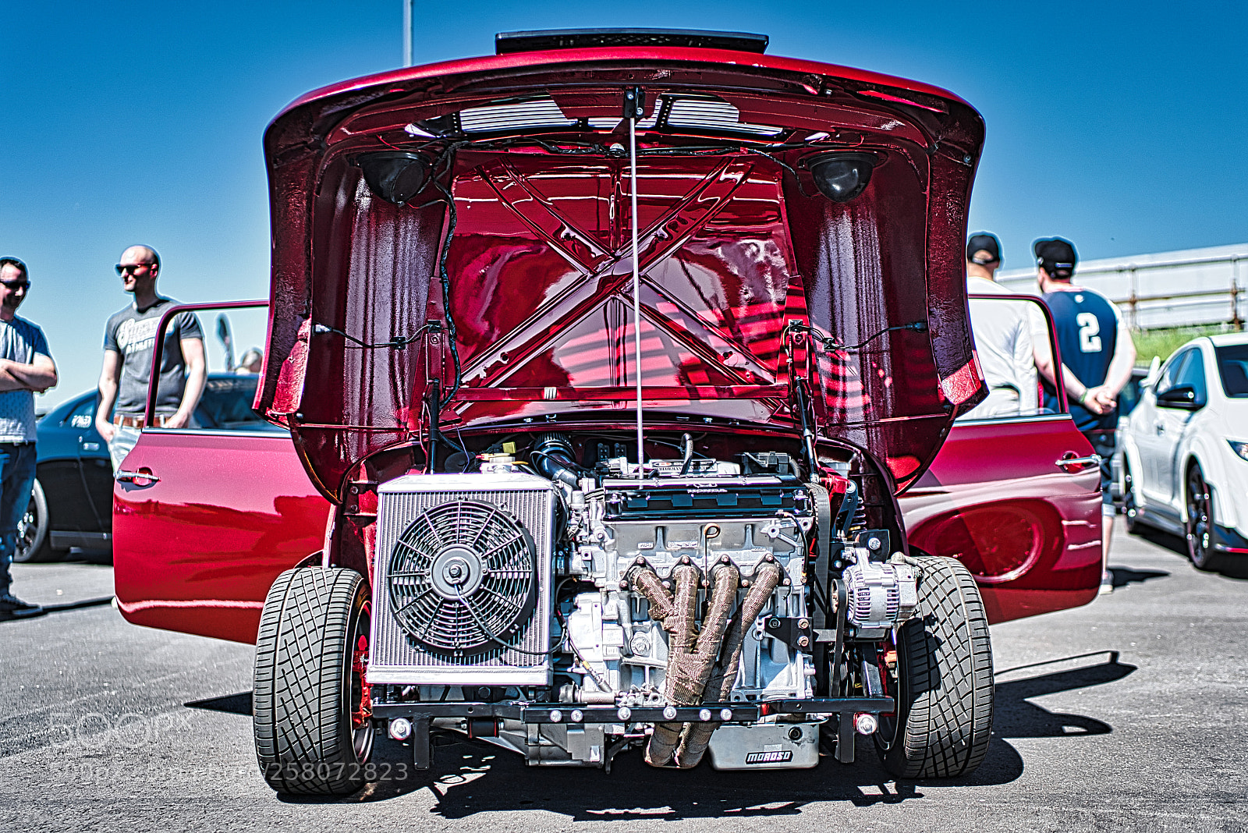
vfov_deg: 37.9
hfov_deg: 54.4
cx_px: 624
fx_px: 1214
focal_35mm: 35
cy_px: 416
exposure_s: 1/2000
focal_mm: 35
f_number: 1.4
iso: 100
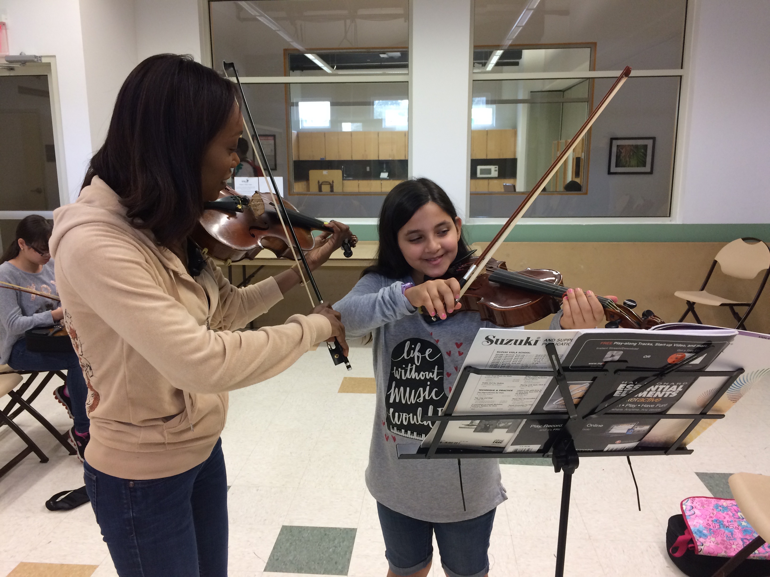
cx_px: 385
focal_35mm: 29
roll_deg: +1.5
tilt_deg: -9.3
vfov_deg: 48.2
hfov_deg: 61.7
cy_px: 288
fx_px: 645
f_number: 2.2
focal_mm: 4.15
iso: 100
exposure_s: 1/30
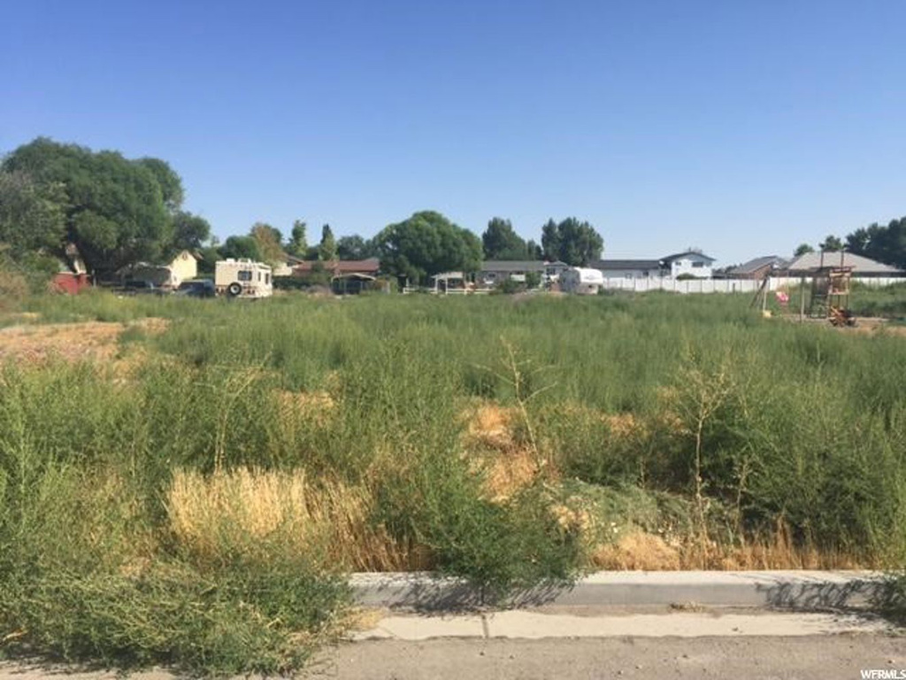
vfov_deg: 48.2
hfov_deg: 61.7
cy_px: 340
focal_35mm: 29
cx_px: 453
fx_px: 759
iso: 32
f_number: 2.2
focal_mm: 4.15
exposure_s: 1/1883
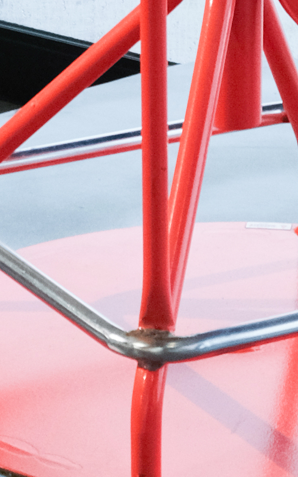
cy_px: -291
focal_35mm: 229
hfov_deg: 5.7
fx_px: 2975
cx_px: 12
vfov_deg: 8.9
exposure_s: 1/60
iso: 1600
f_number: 4.5
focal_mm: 27.7
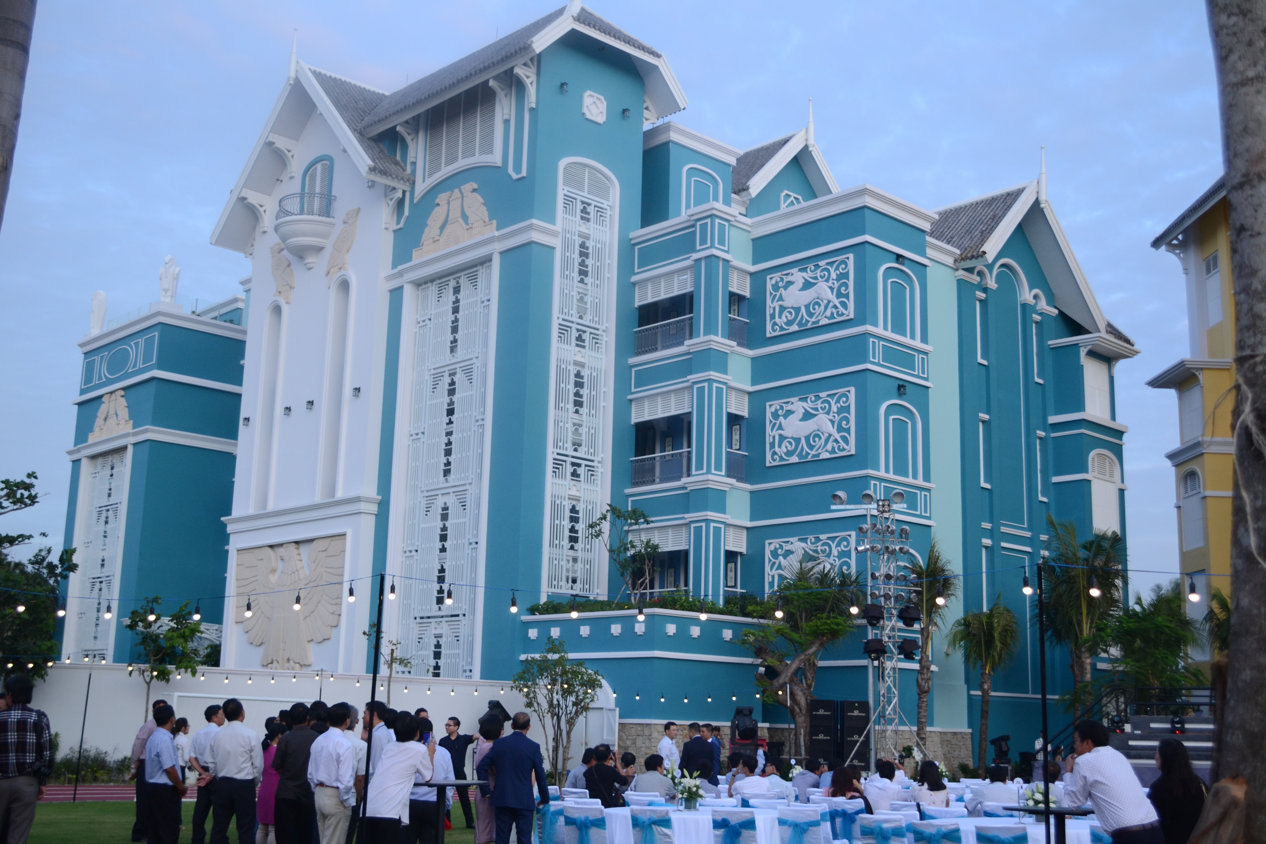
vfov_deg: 34.2
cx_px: 633
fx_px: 1371
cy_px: 422
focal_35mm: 39
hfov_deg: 49.6
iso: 400
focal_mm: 26
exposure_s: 1/80
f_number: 4.5
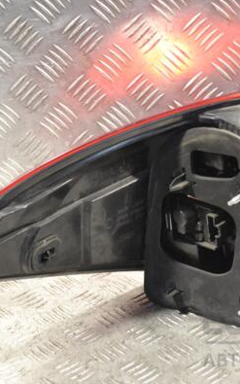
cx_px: 185
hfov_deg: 14.0
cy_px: 191
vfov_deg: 22.3
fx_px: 973
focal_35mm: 93
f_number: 6.3
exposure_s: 1/160
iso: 3200
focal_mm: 40
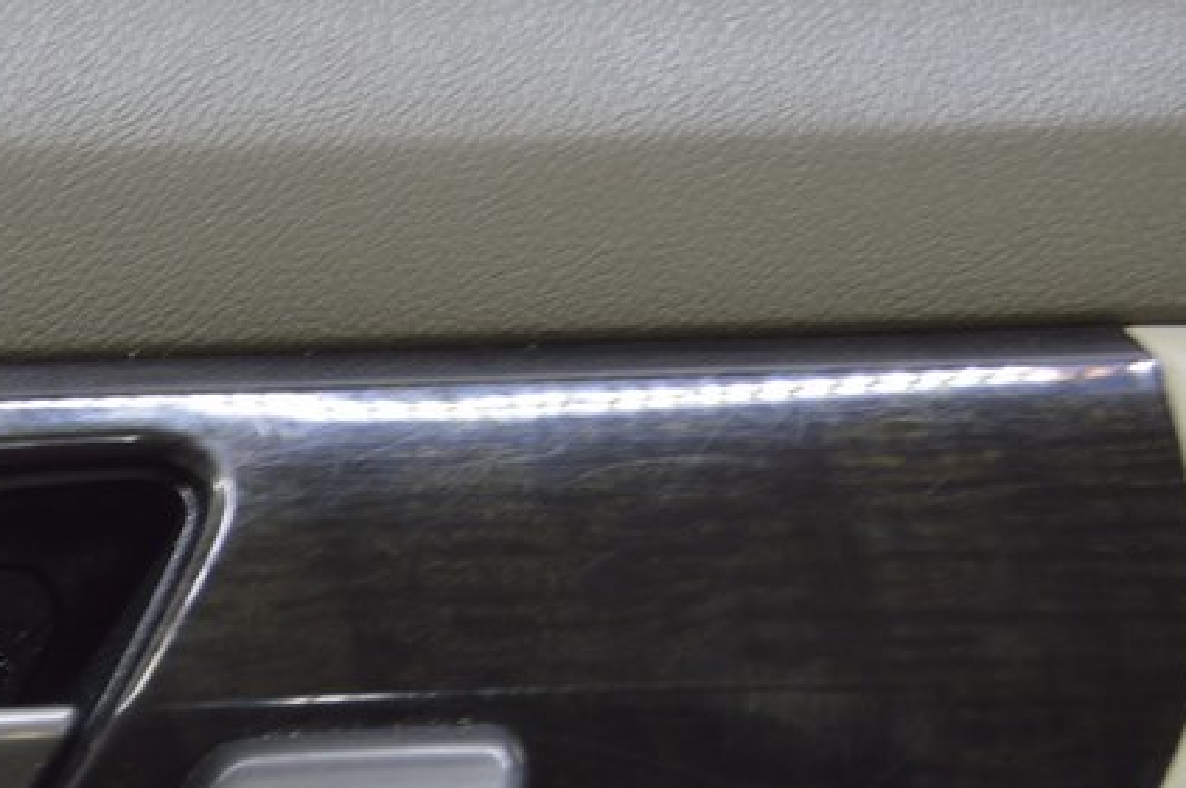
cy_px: 506
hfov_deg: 14.6
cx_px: -36
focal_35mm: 138
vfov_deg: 9.9
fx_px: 4541
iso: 400
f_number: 5.6
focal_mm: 38
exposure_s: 1/20
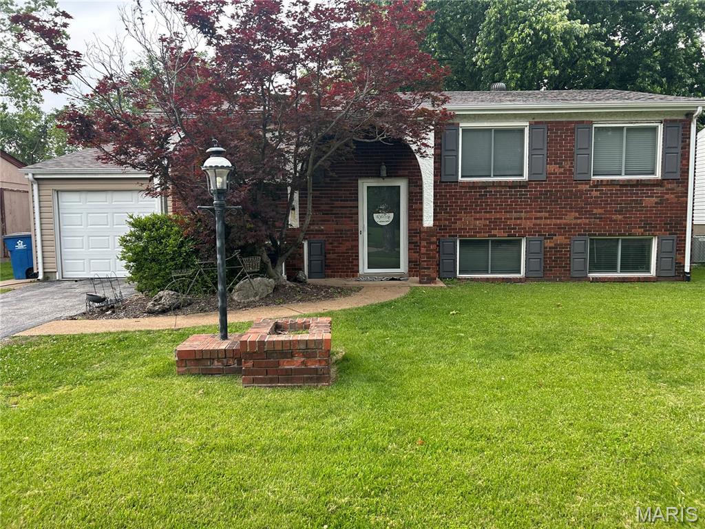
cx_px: 352
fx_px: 530
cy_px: 264
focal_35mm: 26
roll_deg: +0.3
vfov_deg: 53.1
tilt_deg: -3.5
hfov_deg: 67.3
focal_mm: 5.7
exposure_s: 1/295
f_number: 1.5
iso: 50
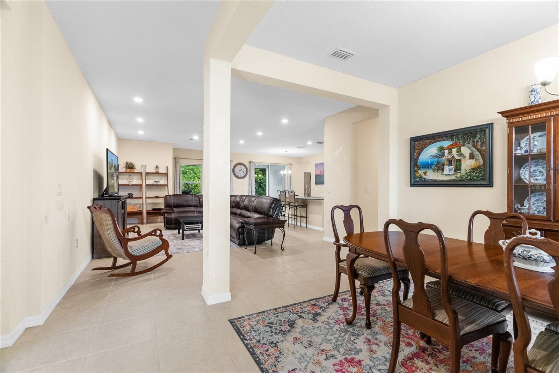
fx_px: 248
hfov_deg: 96.7
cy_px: 186
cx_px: 280
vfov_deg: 73.8
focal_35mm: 16
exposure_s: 1/30
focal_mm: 16
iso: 2000
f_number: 7.1
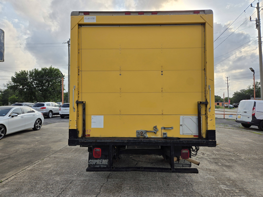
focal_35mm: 23
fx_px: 175
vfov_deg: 58.9
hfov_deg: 73.9
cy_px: 98
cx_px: 132
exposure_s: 1/2314
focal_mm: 5.4
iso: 25
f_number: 1.8
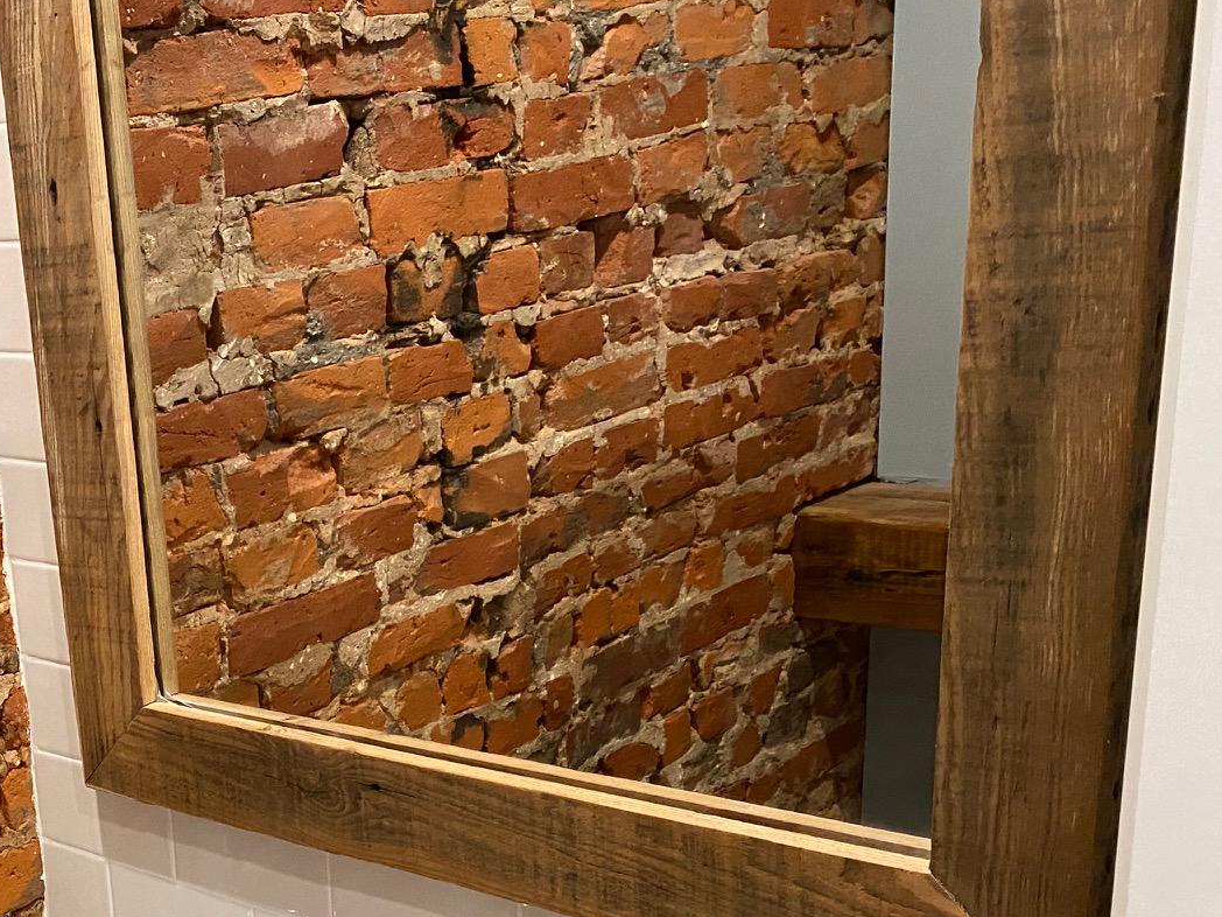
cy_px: 784
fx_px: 1765
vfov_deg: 28.2
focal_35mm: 50
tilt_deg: -18.6
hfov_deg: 35.8
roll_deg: +4.4
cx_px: 113
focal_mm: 4.25
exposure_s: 1/60
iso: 320
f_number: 1.8
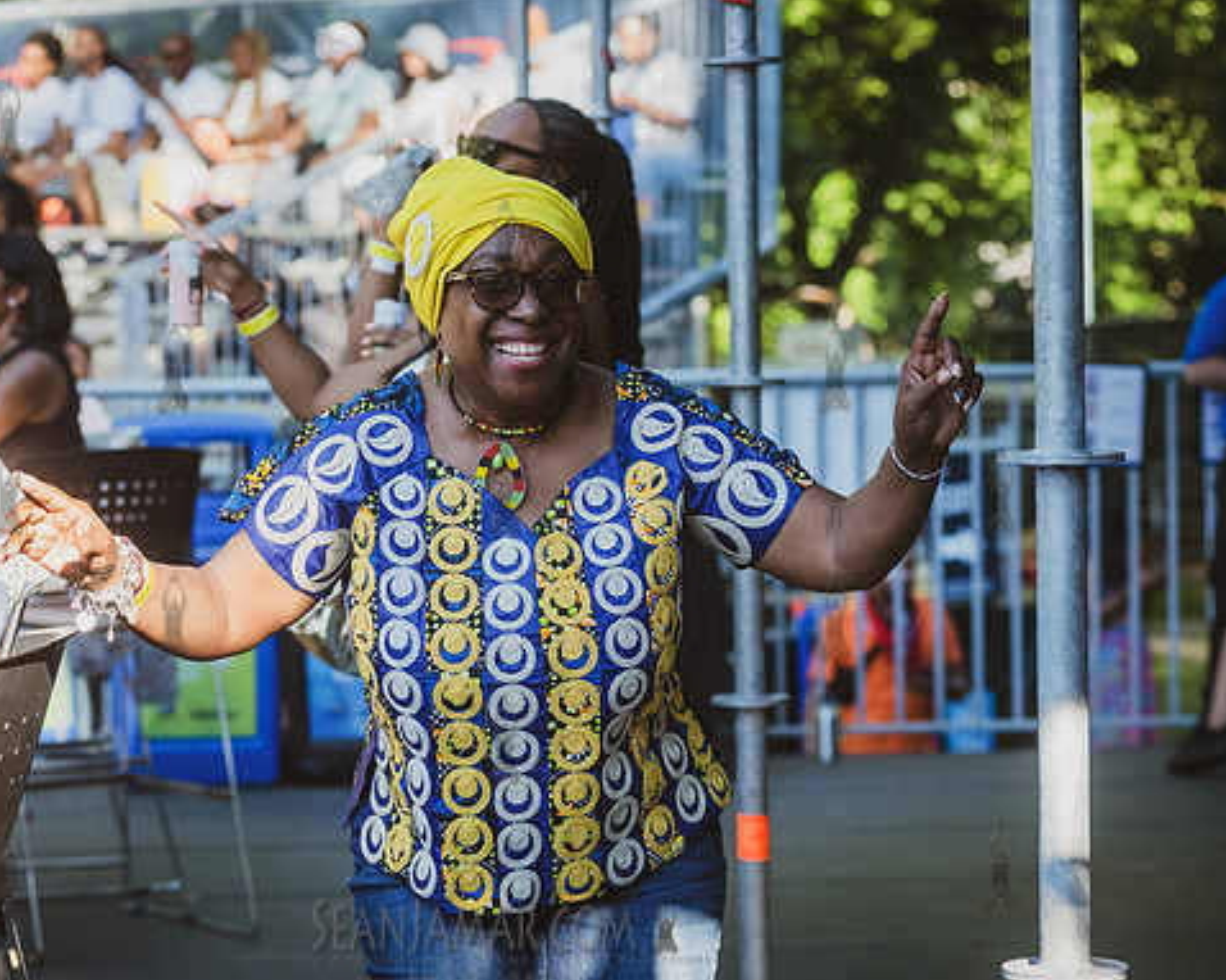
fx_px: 4135
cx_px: 503
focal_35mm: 114
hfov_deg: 16.9
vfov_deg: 13.5
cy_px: 491
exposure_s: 1/1600
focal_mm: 100
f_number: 4.5
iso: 2500
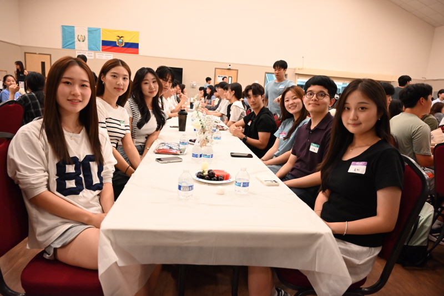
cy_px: 148
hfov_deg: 73.8
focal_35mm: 24
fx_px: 296
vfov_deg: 53.1
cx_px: 222
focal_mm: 24
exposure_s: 1/100
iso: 3200
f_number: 4
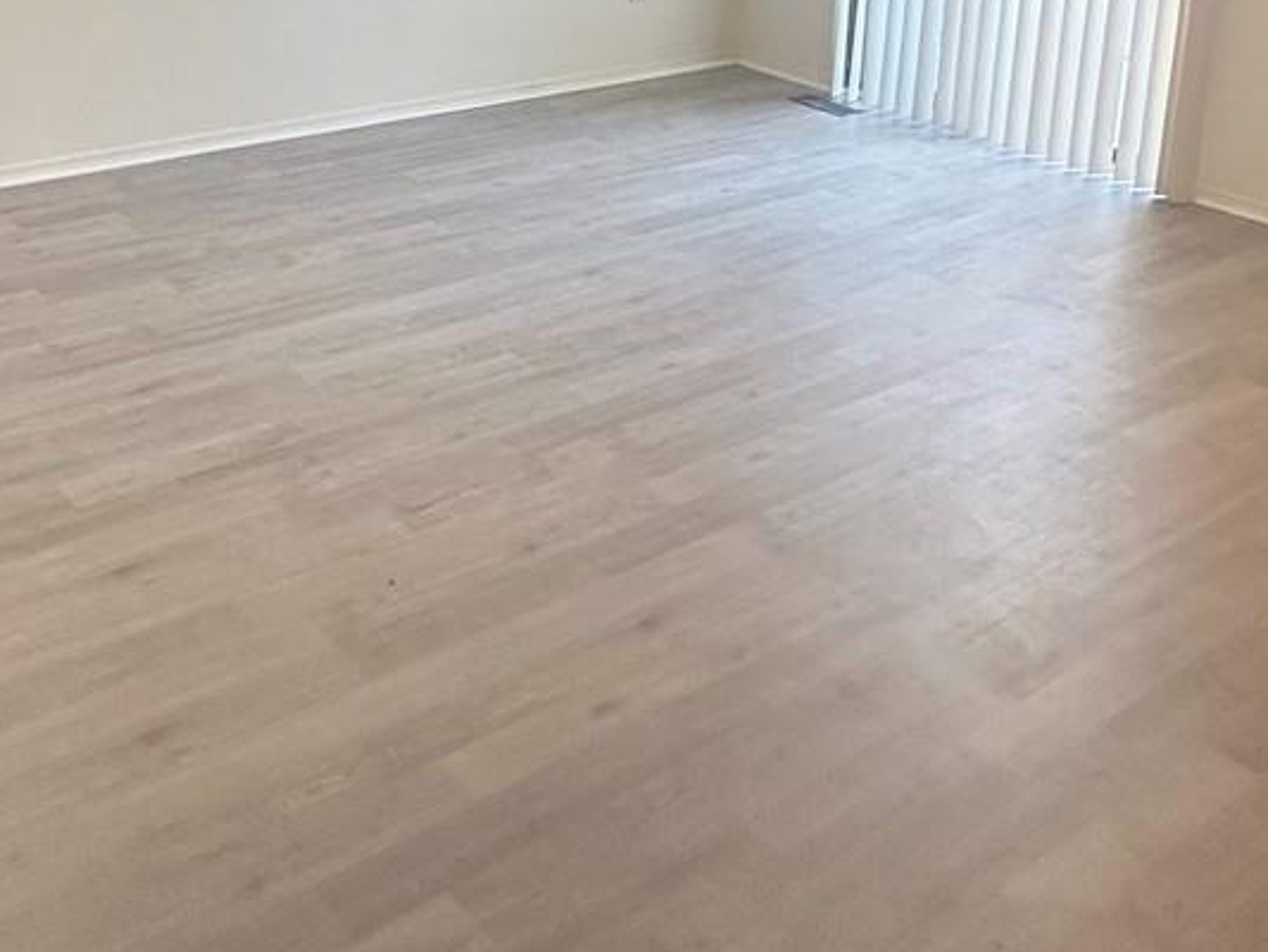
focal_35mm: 42
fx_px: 1539
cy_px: -71
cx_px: 569
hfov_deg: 44.7
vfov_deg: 31.0
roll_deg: -2.9
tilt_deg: -8.7
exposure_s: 1/120
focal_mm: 2.22
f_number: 2.2
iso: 200
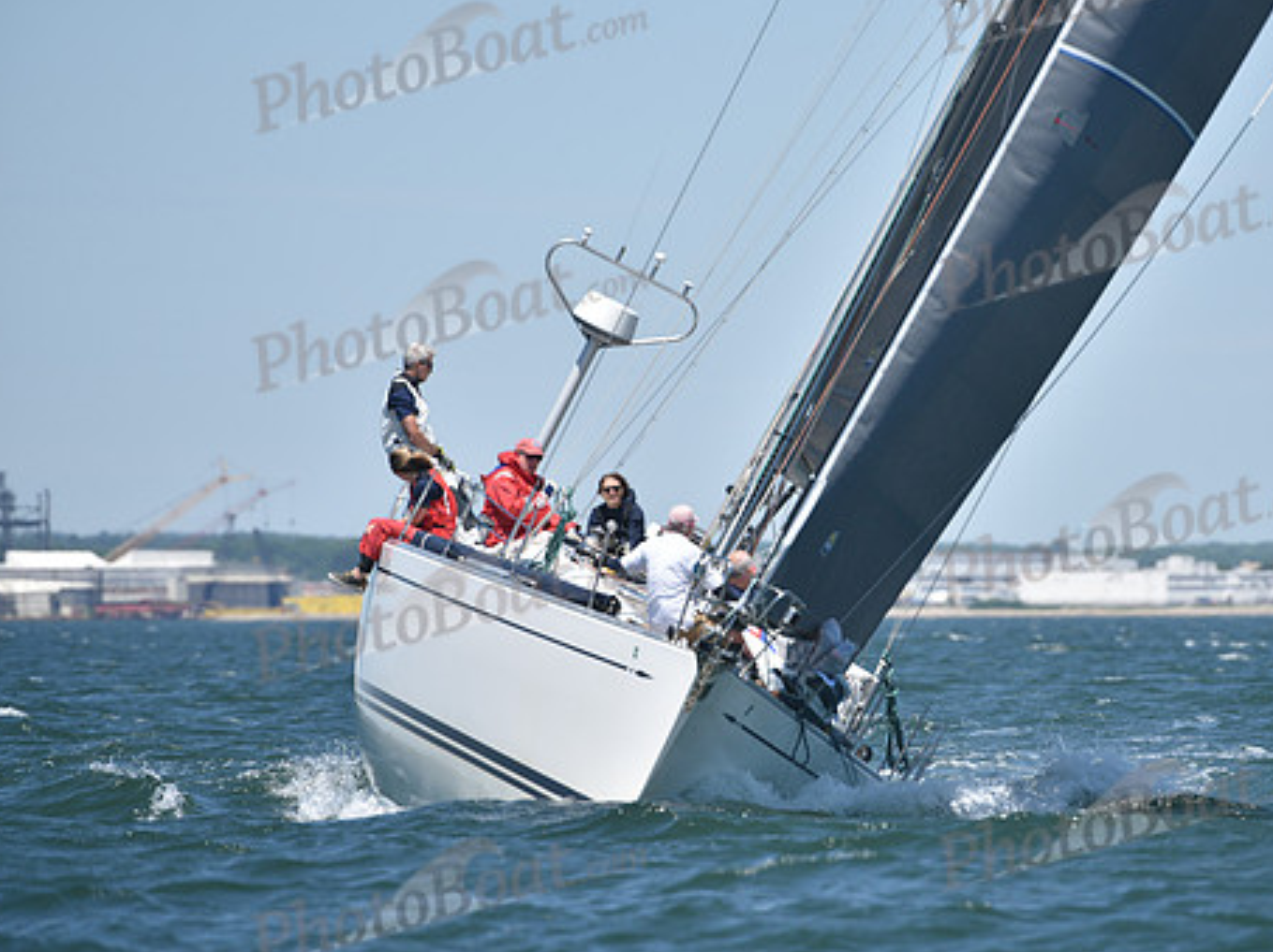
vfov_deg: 3.0
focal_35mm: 493
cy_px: 425
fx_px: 18116
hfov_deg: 4.0
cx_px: 795
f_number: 5
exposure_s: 1/1600
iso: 250
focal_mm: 400
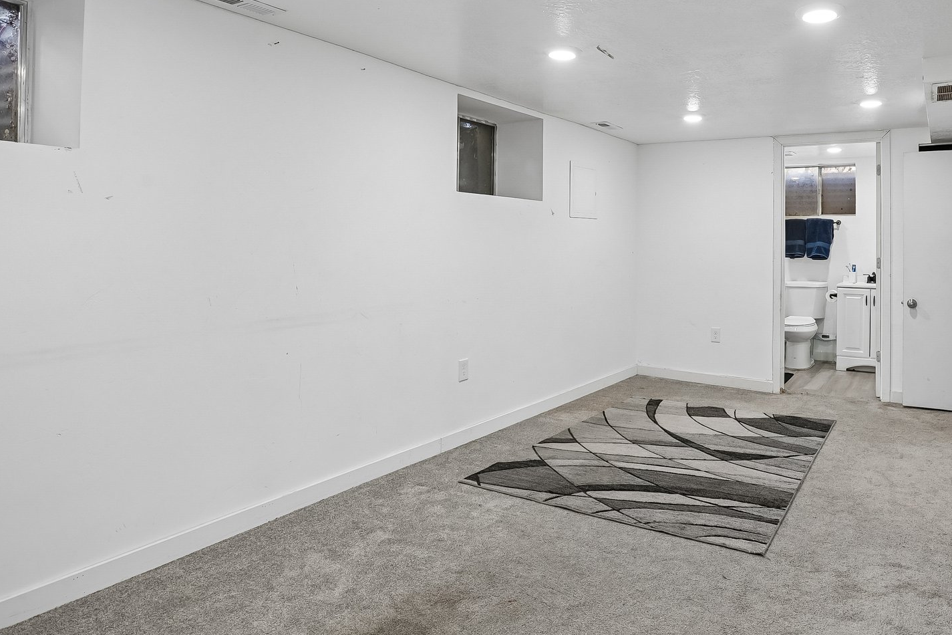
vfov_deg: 54.5
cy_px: 236
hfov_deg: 74.8
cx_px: 596
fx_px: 608
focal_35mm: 23
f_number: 8
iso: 400
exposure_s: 1/25
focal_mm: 16
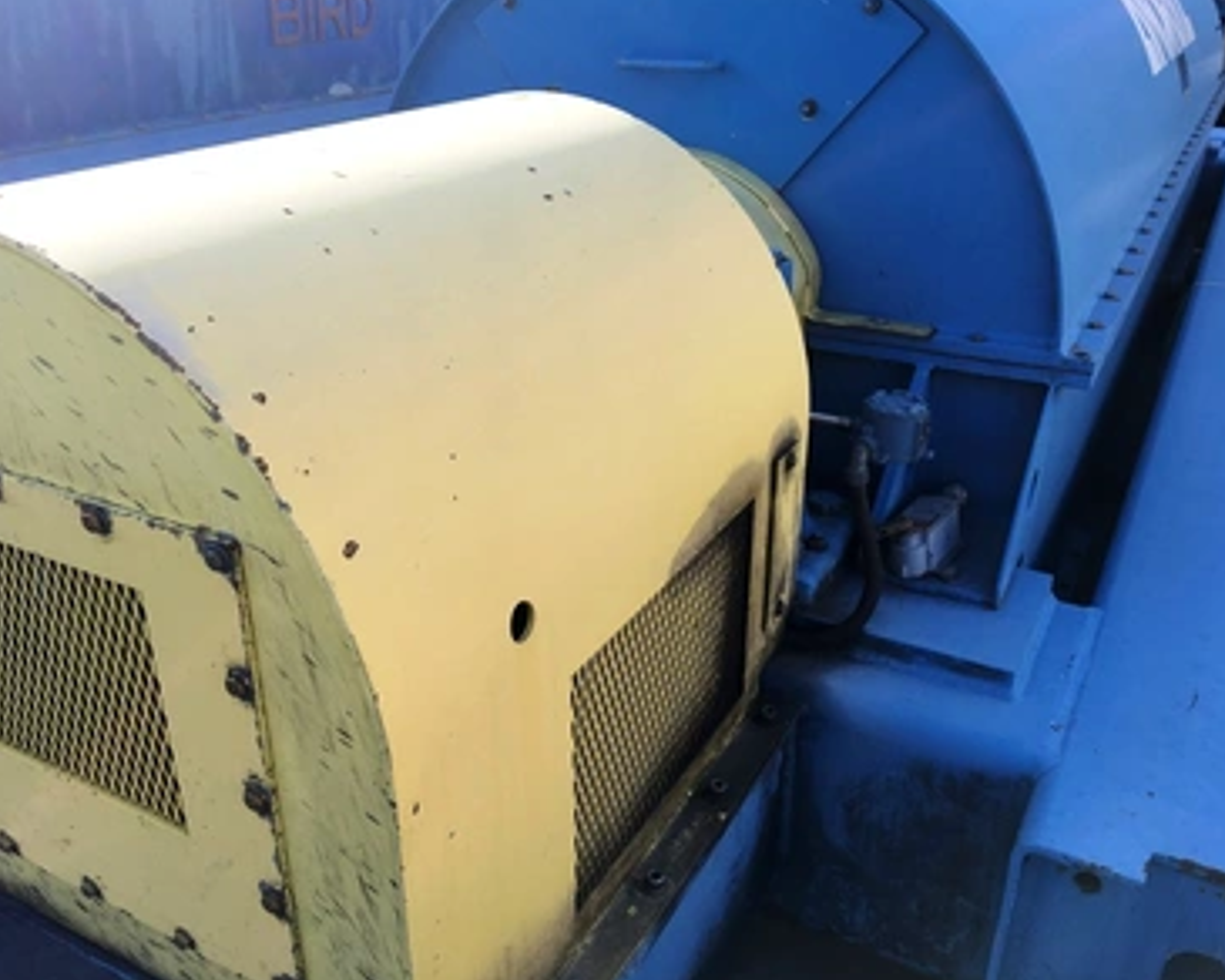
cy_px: 483
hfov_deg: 57.1
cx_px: 581
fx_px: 1124
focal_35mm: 31
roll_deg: +0.0
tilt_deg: -24.4
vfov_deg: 47.1
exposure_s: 1/490
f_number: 2.2
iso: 25
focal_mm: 4.15
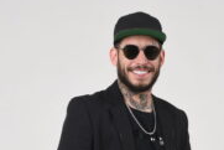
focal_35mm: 123
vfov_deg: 11.0
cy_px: 161
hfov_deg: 16.5
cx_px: 164
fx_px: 767
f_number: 5.6
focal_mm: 35
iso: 100
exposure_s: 1/125
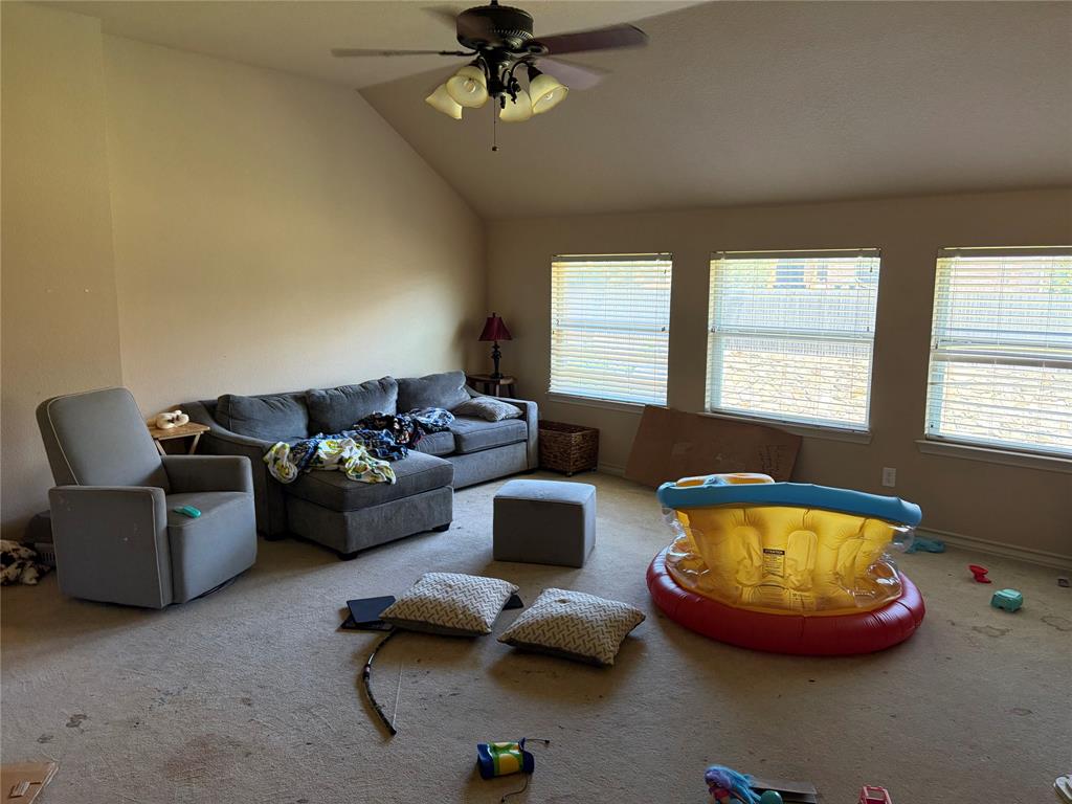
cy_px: 402
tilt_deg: -8.3
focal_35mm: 26
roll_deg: -0.3
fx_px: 805
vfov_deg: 53.1
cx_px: 536
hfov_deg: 67.3
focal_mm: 5.96
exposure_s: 1/60
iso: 125
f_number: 1.6
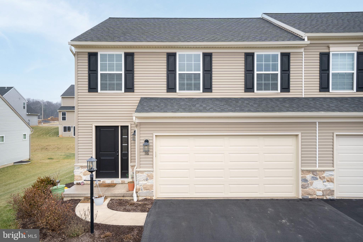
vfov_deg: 46.4
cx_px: 182
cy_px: 121
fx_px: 282
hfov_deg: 65.5
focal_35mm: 28
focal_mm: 28
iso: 320
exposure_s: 1/125
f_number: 7.1
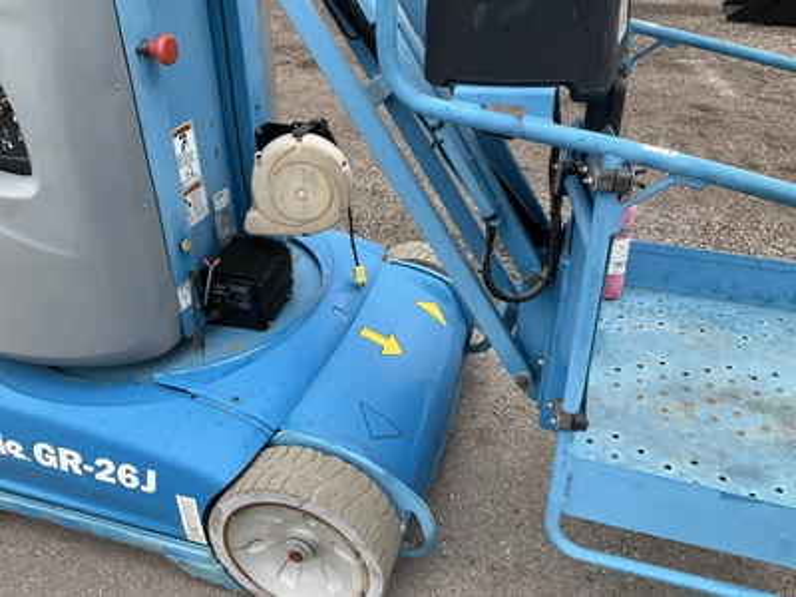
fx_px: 667
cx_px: 398
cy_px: 298
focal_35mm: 29
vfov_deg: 48.2
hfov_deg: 61.7
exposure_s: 1/545
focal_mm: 3
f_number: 1.8
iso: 25
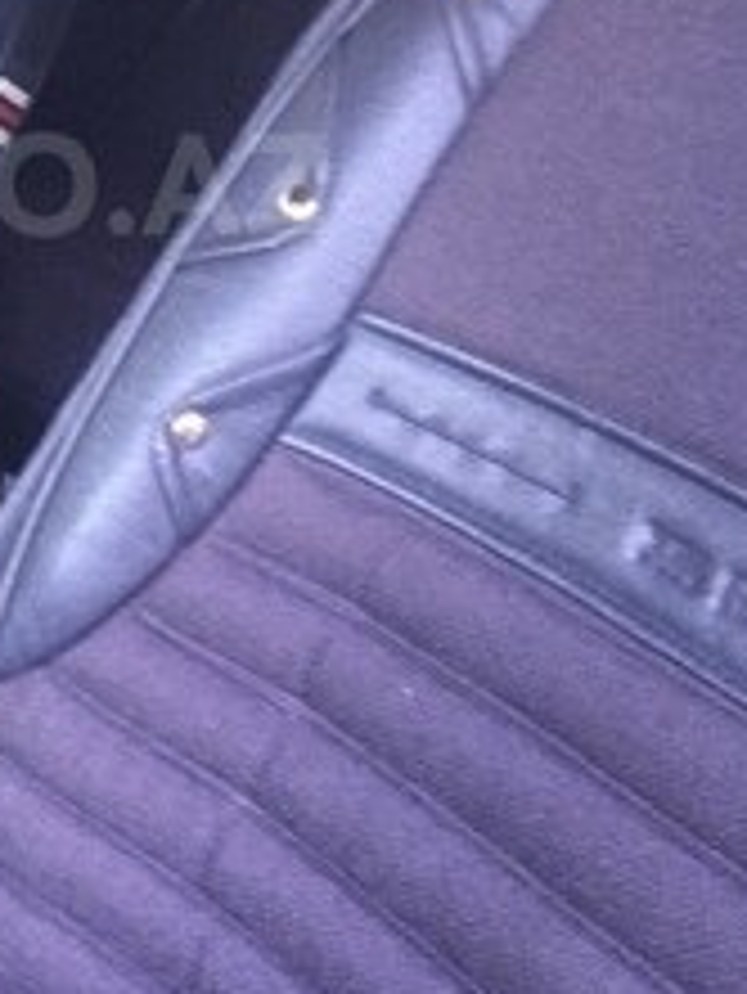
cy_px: 184
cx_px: -22
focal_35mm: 65
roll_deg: +1.2
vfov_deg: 29.1
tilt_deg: -15.7
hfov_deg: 21.7
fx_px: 1868
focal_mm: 4.15
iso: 250
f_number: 2.2
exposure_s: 1/33
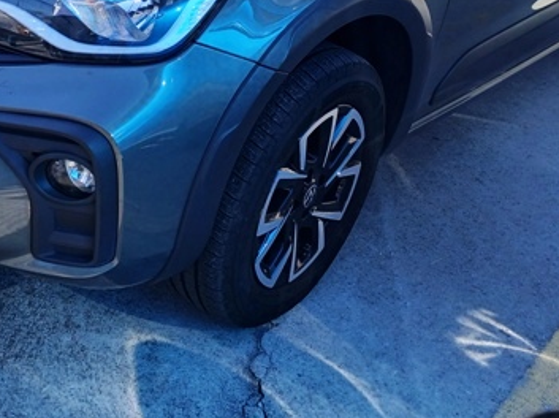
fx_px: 952
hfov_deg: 32.6
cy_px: 25
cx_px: 217
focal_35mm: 59
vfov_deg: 23.9
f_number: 1.8
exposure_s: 1/179
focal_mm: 3.98
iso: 20
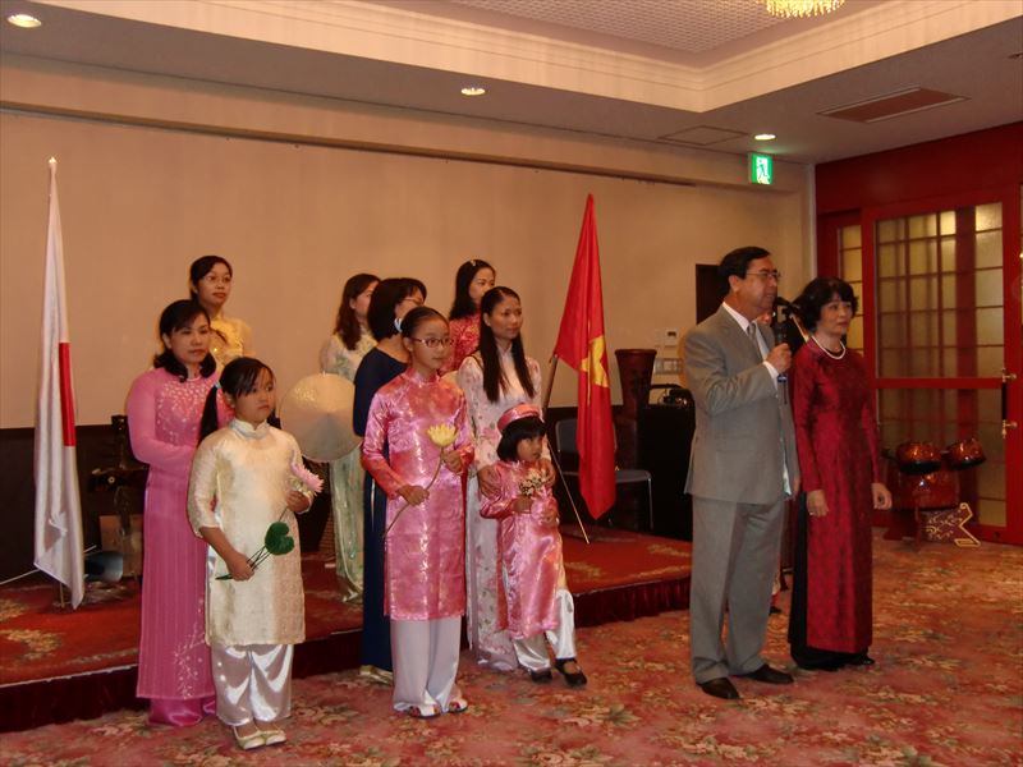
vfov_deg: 41.8
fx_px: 1005
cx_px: 512
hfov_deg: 54.0
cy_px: 384
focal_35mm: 34
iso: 320
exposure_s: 1/50
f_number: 3.6
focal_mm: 6.1
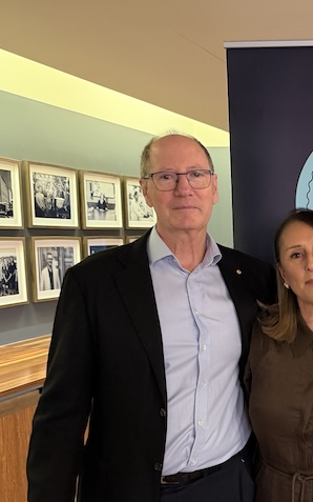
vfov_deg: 41.2
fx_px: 655
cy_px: 344
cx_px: 364
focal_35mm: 48
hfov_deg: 24.6
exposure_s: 1/33
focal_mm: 6.76
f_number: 1.78
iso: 800
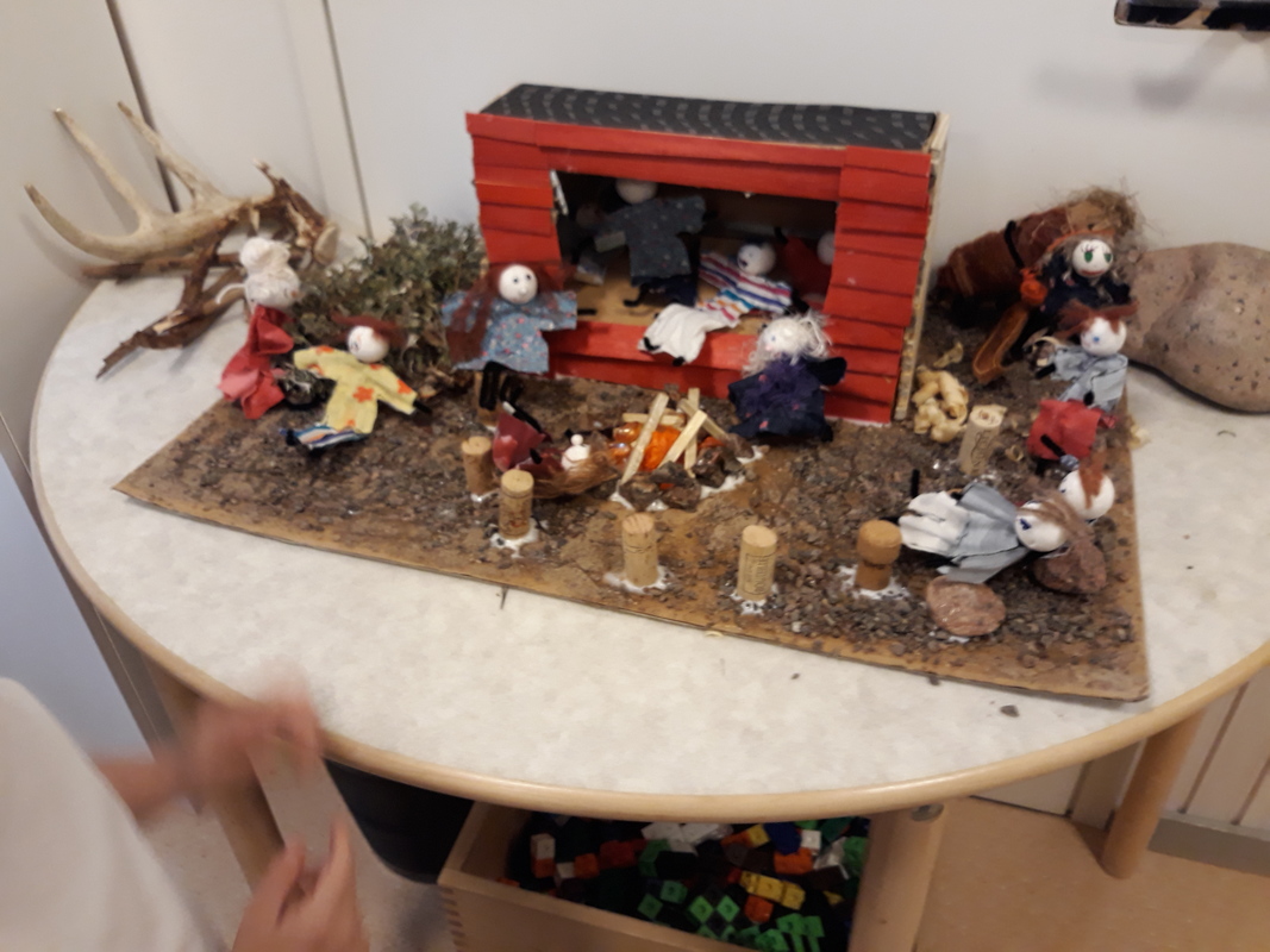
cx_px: 635
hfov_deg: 65.3
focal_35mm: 27
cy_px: 476
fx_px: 990
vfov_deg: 51.3
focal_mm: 3.71
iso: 200
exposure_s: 1/25
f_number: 1.7
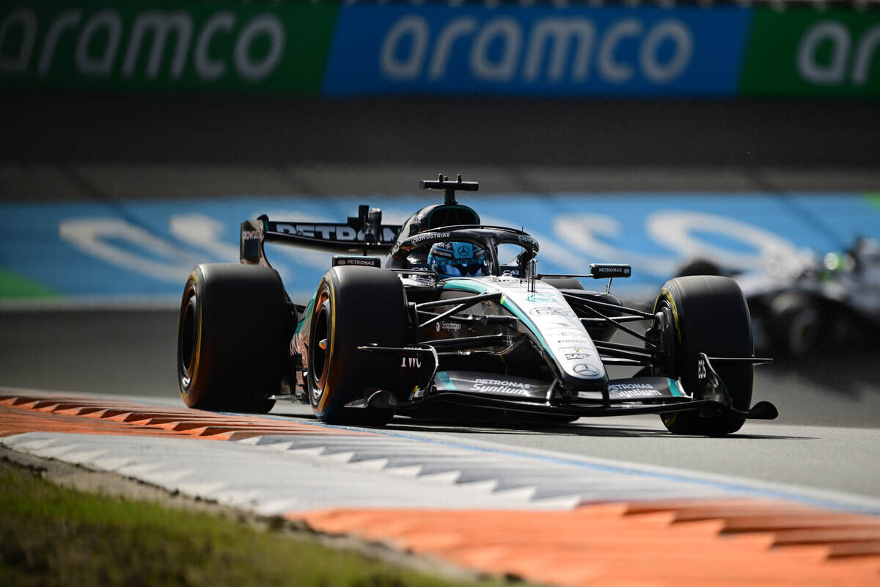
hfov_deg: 5.2
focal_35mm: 400
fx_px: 9777
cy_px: 294
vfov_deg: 3.4
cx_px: 440
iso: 40
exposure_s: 1/1000
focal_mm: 400
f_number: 2.8
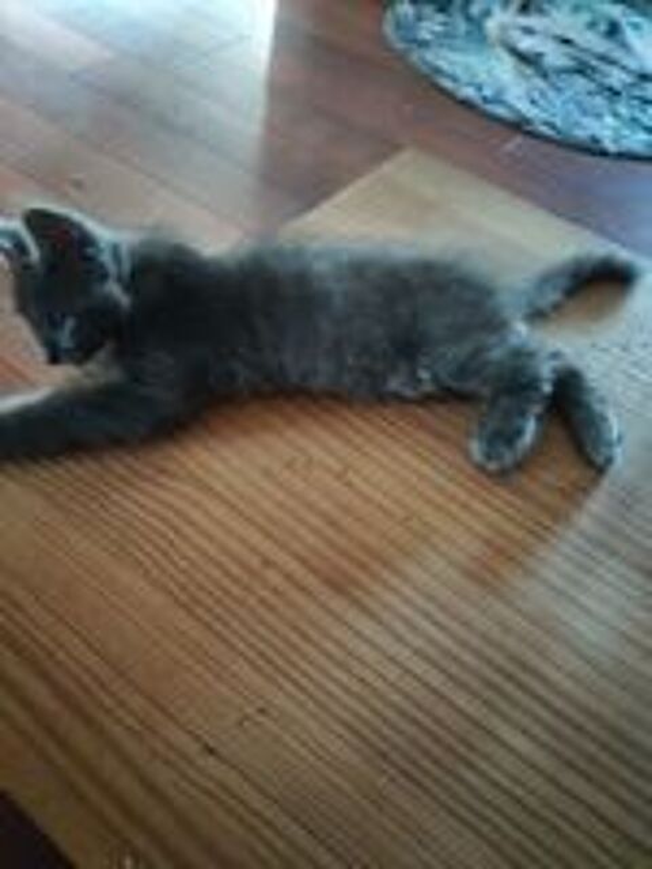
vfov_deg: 69.4
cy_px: 434
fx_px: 628
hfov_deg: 54.9
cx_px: 326
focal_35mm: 25
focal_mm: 4.15
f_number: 1.8
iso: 4076
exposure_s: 1/17.1
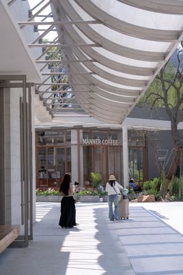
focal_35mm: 93
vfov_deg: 21.9
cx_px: 96
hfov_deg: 14.7
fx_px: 710
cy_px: 137
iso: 100
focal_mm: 87
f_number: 5.6
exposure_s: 1/400
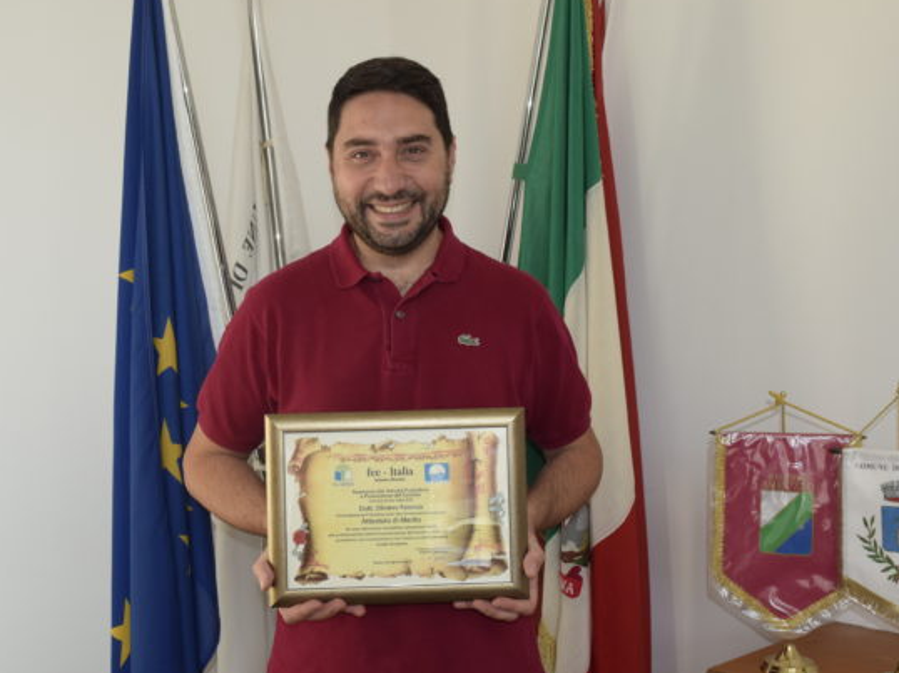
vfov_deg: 34.7
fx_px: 1079
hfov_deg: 45.2
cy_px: 335
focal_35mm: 42
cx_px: 431
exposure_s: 1/200
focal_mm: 25
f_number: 9
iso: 800
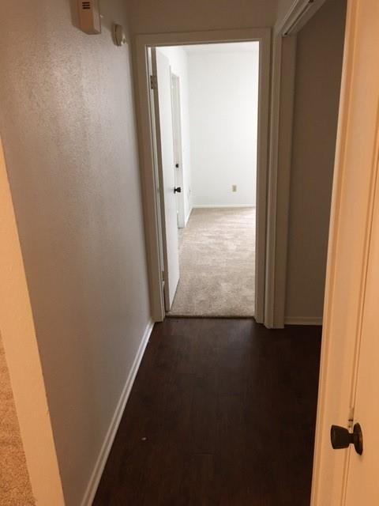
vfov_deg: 61.7
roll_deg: +1.8
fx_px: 423
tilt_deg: -17.9
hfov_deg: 48.2
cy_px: 253
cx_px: 190
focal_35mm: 29
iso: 64
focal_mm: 4.15
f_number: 2.2
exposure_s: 1/15
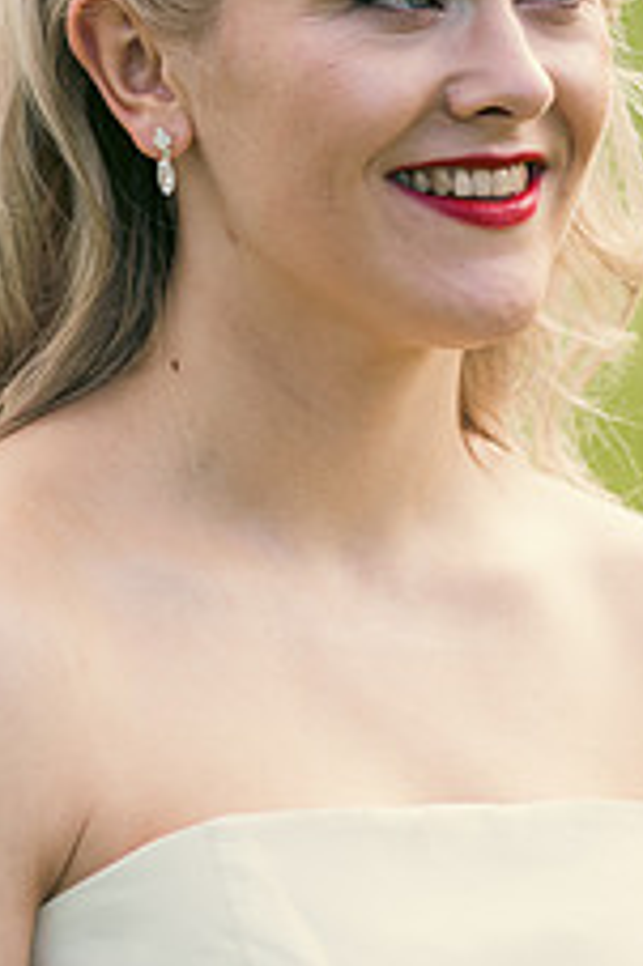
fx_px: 10652
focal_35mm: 397
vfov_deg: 5.2
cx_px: 285
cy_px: 404
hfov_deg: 3.5
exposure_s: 1/320
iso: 125
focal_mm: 200
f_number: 3.5
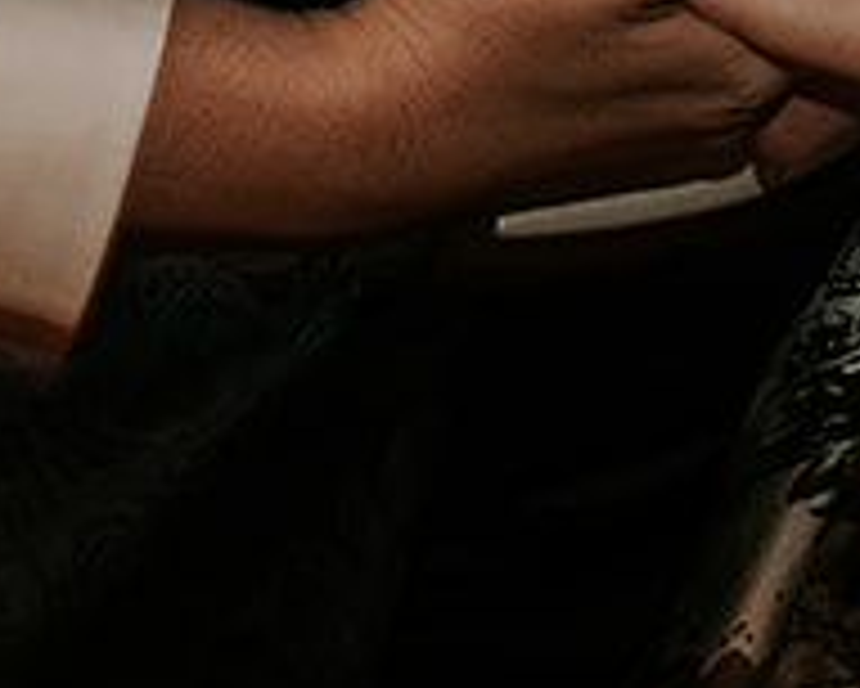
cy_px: -1292
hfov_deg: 9.4
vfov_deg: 6.9
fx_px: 5195
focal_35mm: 204
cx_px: 641
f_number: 7.1
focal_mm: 24
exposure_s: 1/6
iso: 320
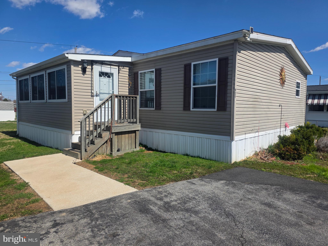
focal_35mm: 23
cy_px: 123
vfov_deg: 58.9
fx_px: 218
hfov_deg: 73.9
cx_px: 164
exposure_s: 1/7626
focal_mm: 6.3
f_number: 1.7
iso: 80
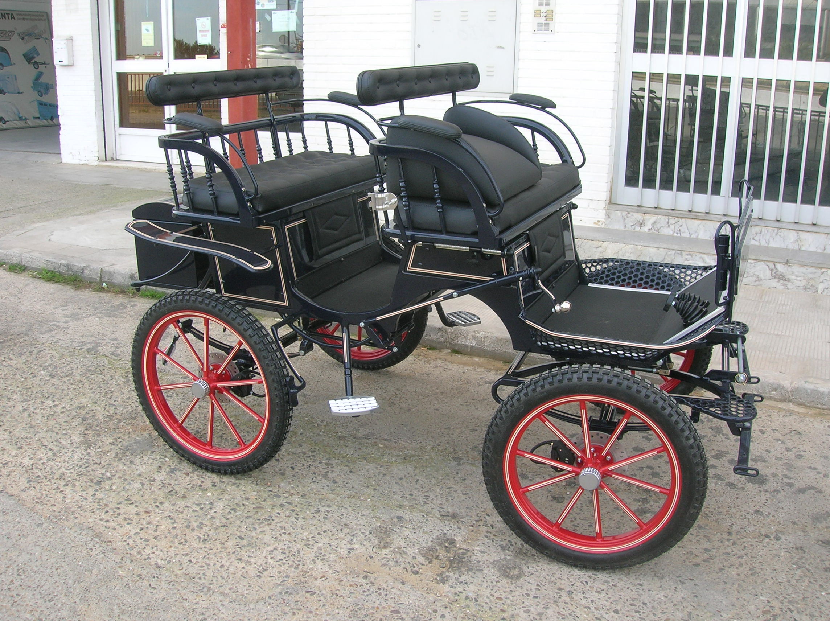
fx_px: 815
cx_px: 415
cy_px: 310
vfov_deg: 41.7
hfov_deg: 54.0
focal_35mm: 34
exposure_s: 1/54.4
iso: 50
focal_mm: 5.7
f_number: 4.9
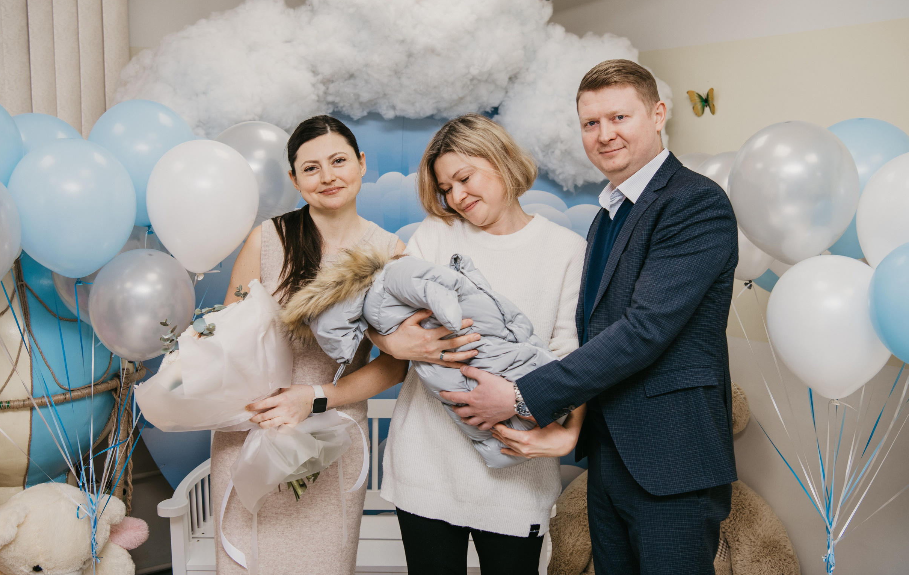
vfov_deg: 30.0
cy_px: 245
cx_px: 444
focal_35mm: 43
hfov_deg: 46.1
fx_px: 1069
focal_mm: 38
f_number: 4
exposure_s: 1/160
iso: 125
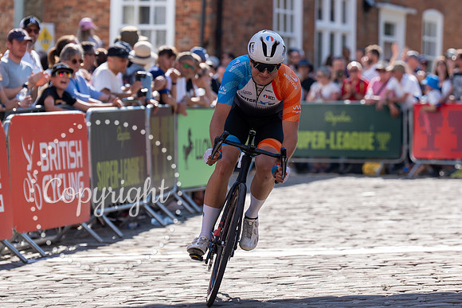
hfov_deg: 10.5
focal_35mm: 195
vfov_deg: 7.0
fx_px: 2503
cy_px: 130
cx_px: 286
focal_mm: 142
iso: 125
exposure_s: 1/1000
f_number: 3.5
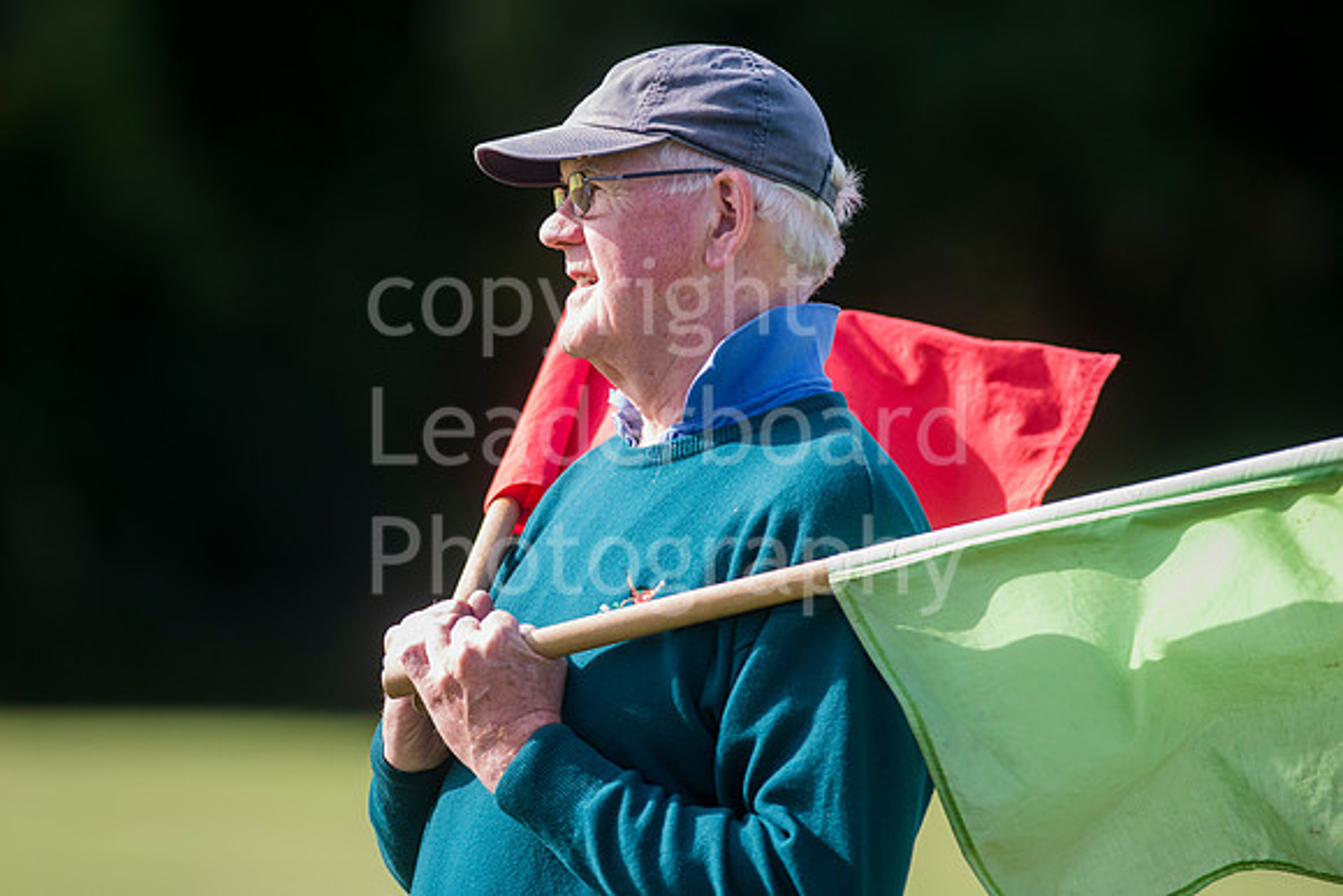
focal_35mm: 300
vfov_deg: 4.6
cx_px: 672
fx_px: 11194
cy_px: 448
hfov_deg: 6.9
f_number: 4
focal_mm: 300
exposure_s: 1/1600
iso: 500
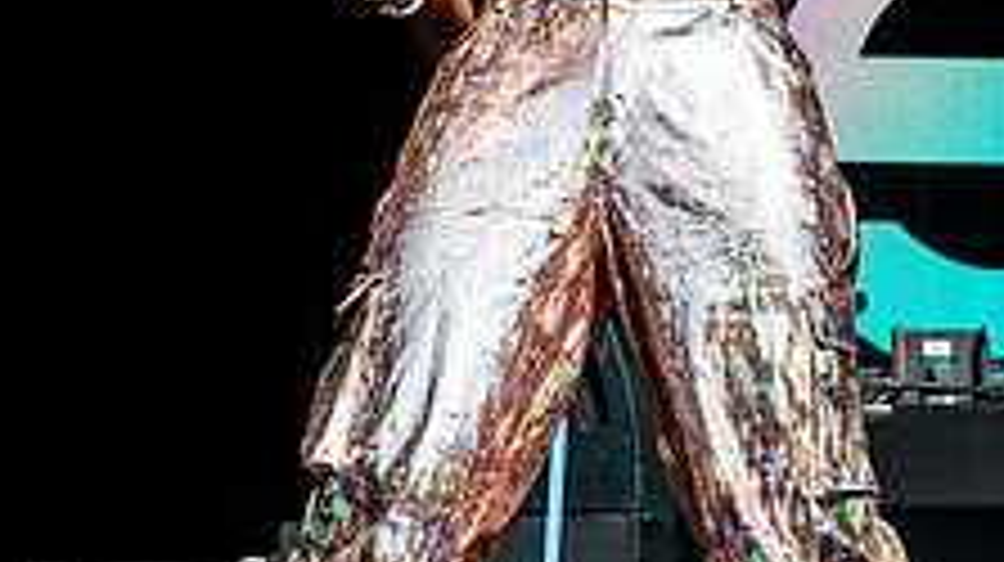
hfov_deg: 18.3
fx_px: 3086
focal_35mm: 116
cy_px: 166
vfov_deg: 10.4
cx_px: 846
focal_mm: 40
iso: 320
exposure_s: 1/1250
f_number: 5
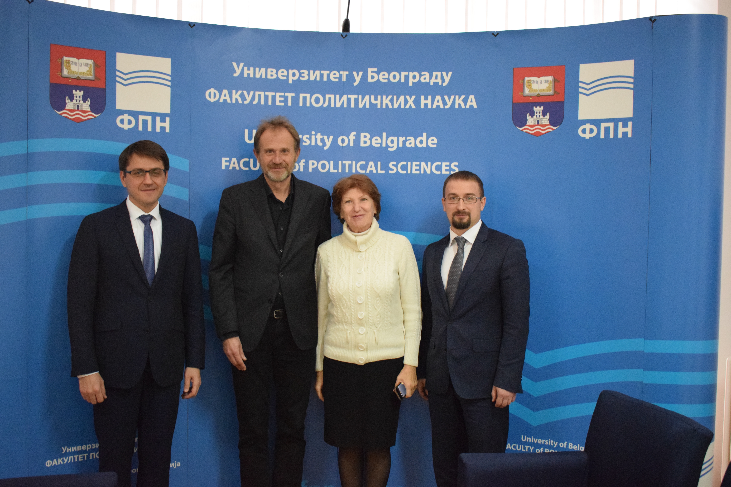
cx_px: 366
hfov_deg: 49.6
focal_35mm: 39
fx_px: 792
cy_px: 244
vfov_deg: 34.2
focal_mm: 26
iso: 6400
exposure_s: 1/50
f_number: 4
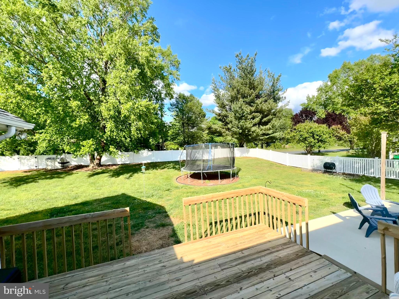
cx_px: 200
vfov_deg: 85.7
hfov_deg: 102.1
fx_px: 161
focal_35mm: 14
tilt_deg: -1.3
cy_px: 150
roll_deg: +1.2
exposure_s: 1/1143
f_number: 2.2
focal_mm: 2.22
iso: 40
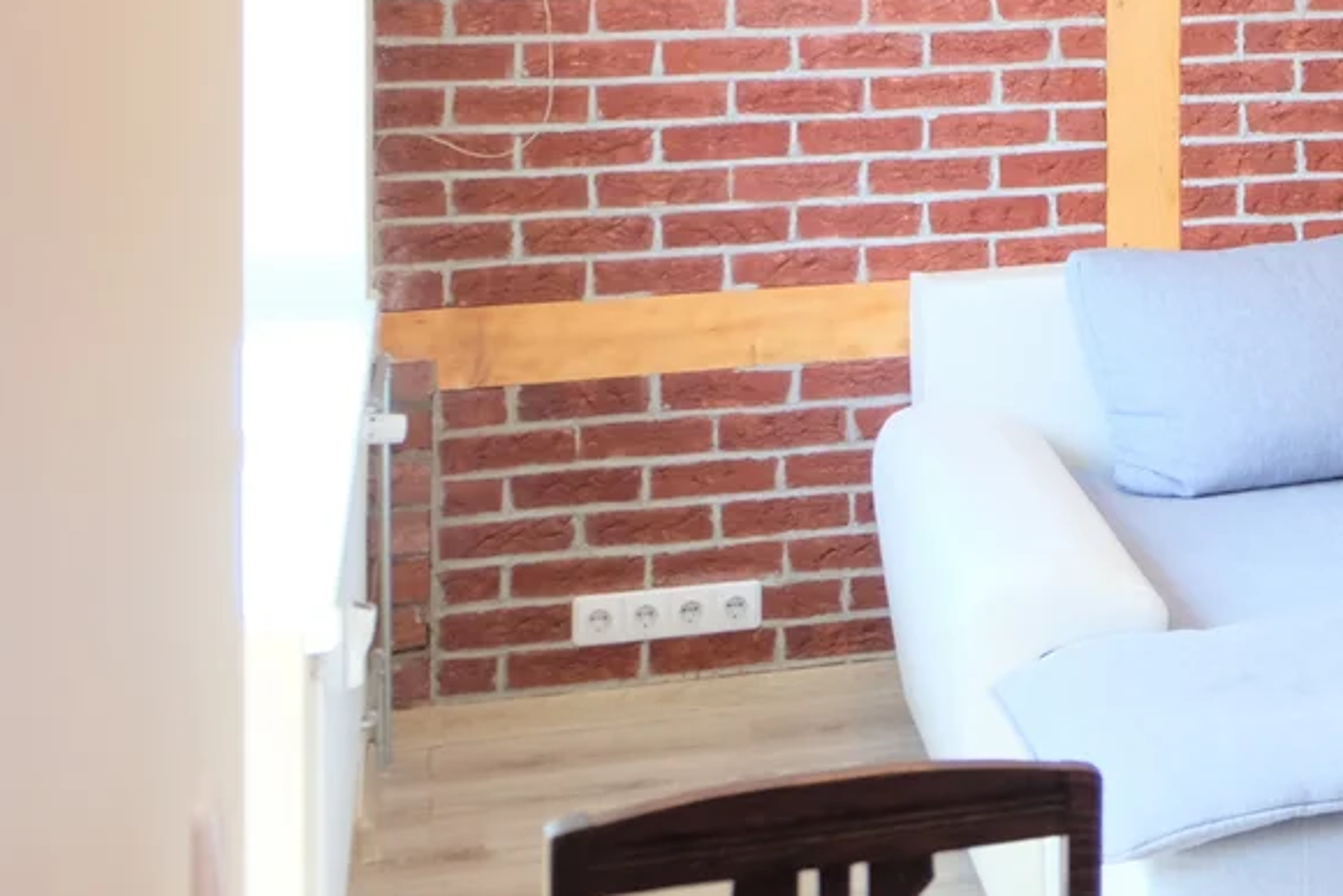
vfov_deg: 16.3
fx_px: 2985
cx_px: 1718
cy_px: -235
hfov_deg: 22.8
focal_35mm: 80
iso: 400
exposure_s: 1/45
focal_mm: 19.2
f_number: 3.8
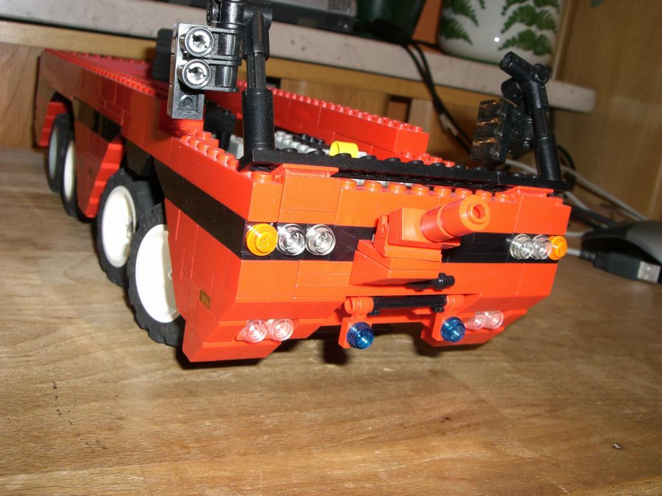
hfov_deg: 49.0
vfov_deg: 37.7
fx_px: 727
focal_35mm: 38
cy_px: 248
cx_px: 331
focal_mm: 6.2
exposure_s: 1/60
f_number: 4.3
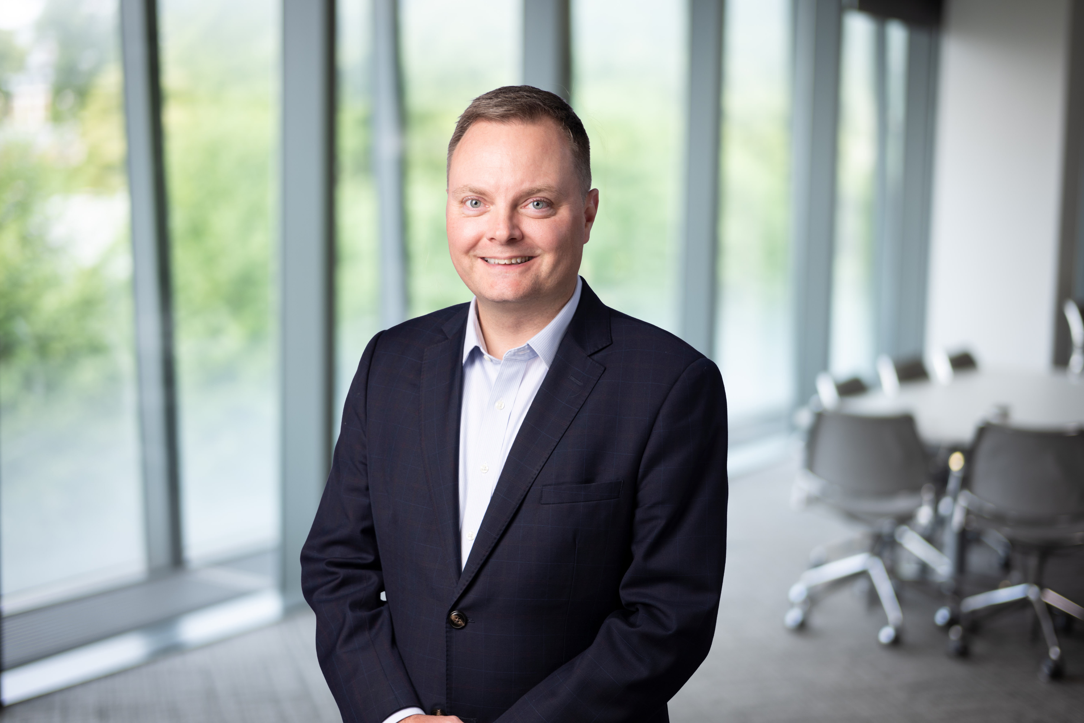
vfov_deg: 27.0
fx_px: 1505
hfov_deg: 39.6
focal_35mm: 50
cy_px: 362
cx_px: 542
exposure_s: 1/180
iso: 100
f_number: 1.4
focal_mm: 50
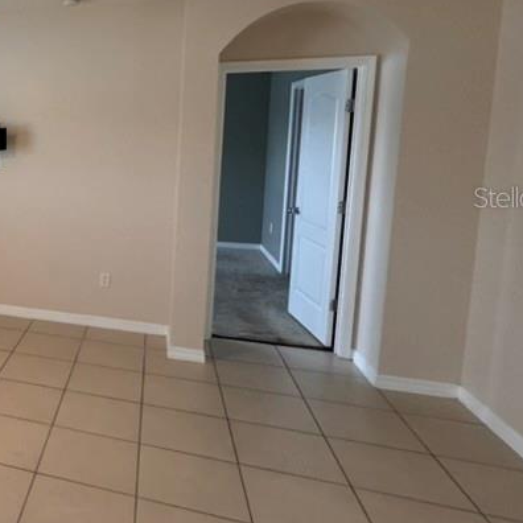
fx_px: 547
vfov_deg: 50.6
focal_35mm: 32
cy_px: 197
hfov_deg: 39.6
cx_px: -78
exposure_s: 1/120
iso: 320
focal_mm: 2.22
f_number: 2.2
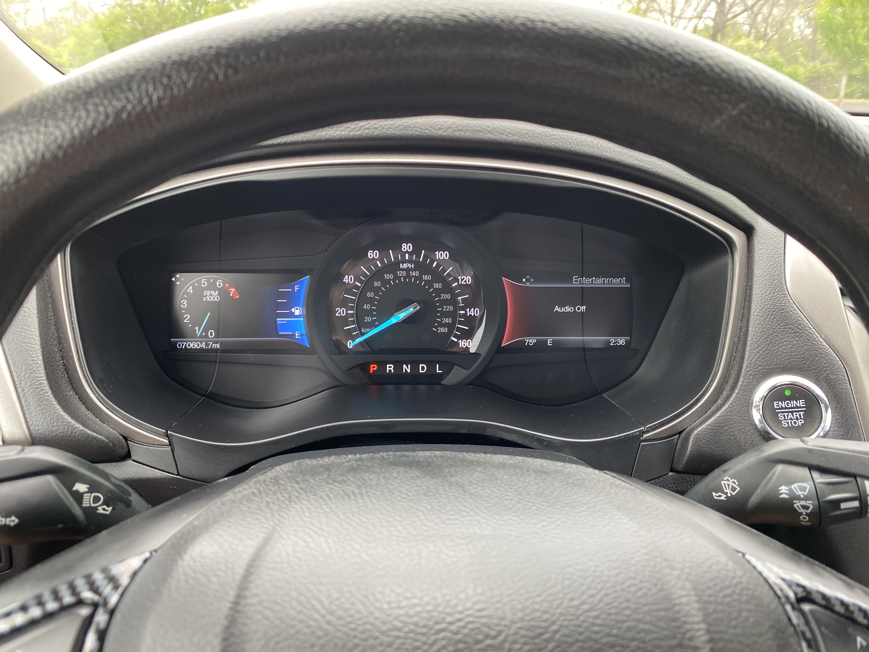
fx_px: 653
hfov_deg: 67.3
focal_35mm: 26
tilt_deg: -22.2
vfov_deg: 53.1
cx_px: 434
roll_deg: -1.4
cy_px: 326
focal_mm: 4.25
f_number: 1.8
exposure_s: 1/121
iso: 125
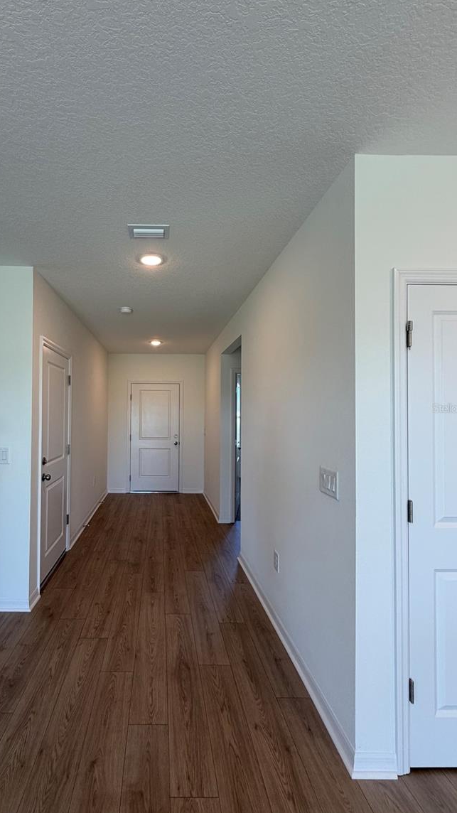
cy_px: 408
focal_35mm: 16
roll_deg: -0.3
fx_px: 345
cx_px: 163
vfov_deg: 99.4
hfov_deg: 65.8
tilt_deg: +1.2
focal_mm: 2.22
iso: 100
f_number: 2.2
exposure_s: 1/120
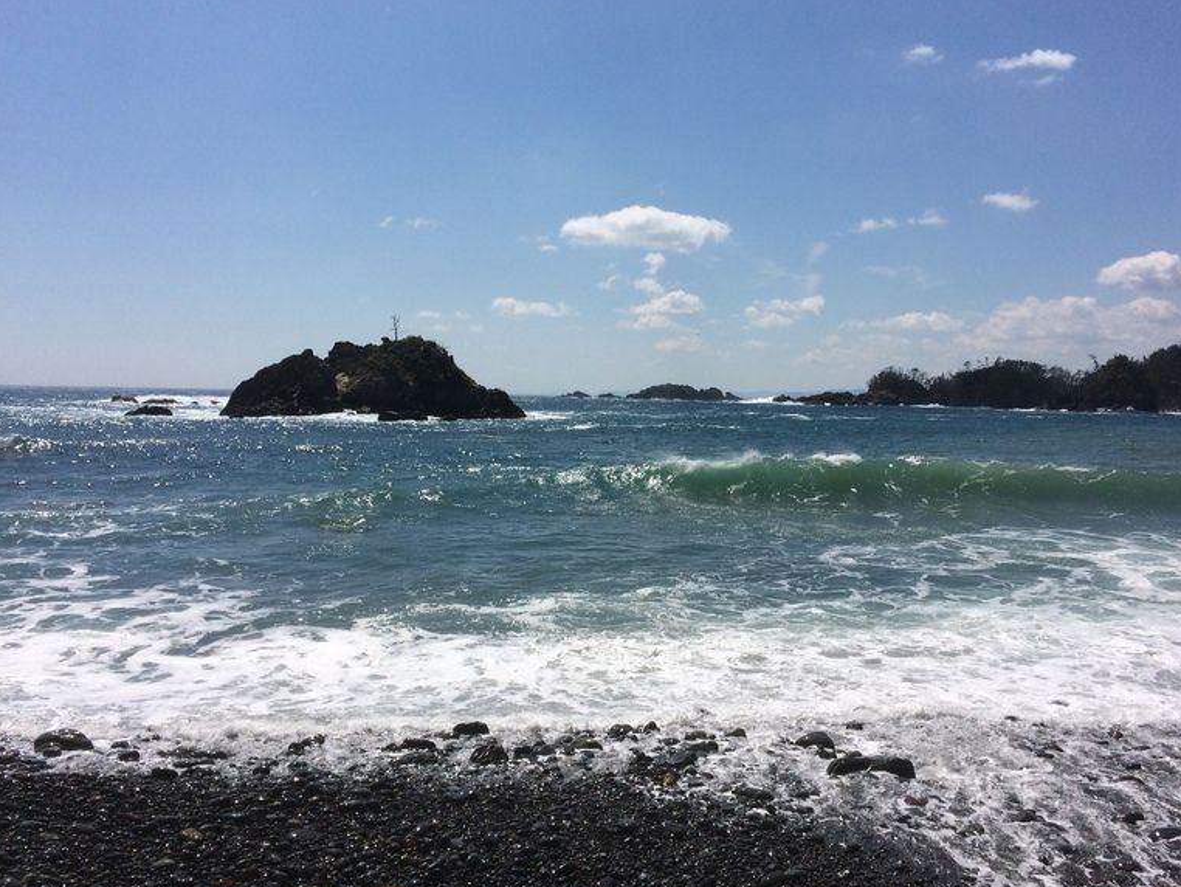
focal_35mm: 31
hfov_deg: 58.3
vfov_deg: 45.5
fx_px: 1058
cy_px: 435
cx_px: 627
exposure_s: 1/6849
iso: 32
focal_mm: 4.15
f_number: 2.2
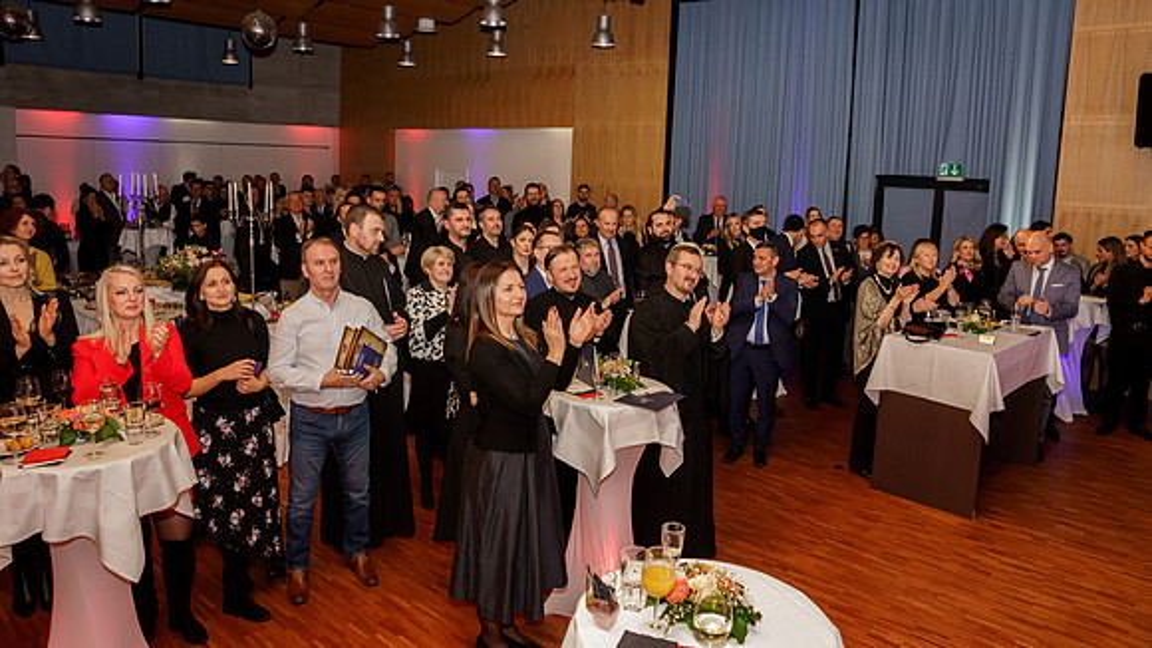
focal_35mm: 25
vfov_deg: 45.5
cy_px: 264
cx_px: 576
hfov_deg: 73.8
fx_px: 768
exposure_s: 1/250
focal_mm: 24
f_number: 4
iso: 2500
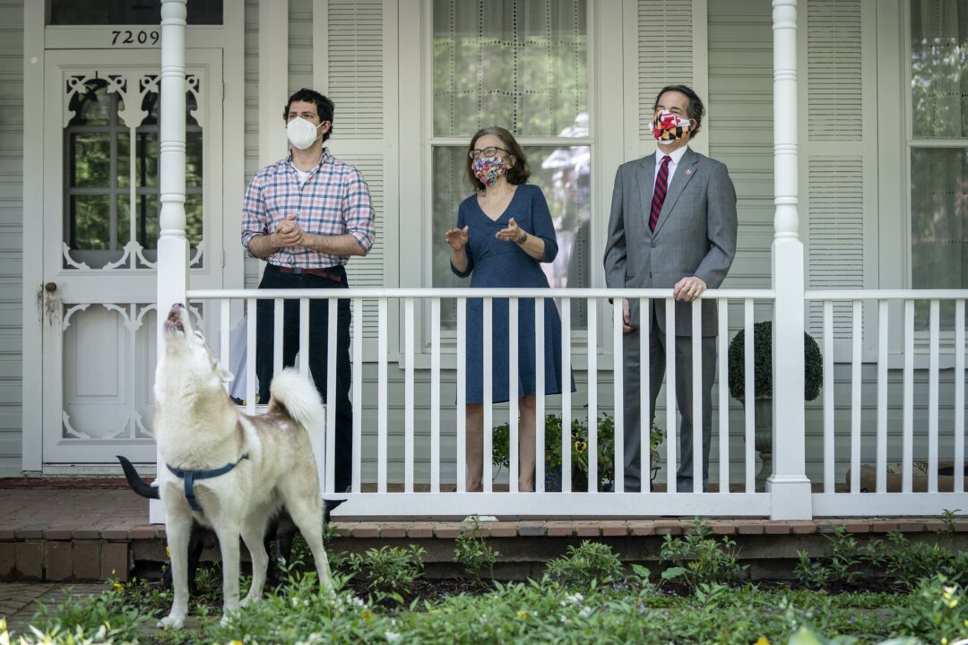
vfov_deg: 19.5
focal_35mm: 70
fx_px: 1882
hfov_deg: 28.8
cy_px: 322
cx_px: 484
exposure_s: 1/500
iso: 640
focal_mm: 70
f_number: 3.2
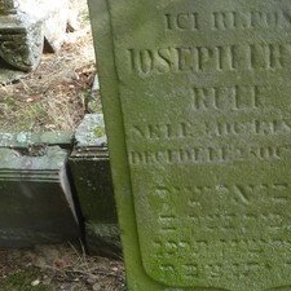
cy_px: 107
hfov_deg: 28.7
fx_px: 561
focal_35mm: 59
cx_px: 217
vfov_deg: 29.0
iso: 80
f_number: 3.3
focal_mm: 4.1
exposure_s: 1/60
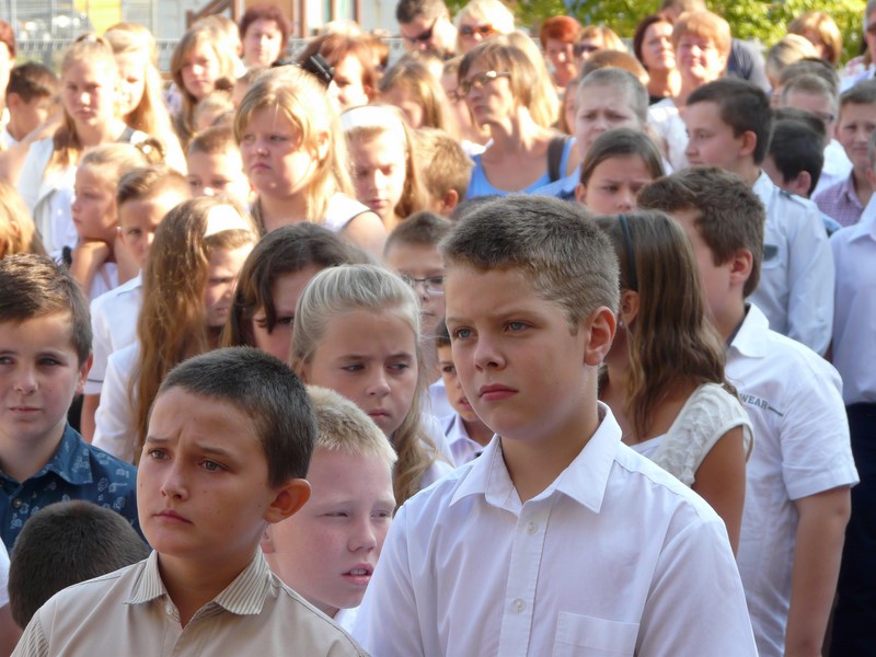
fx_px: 4429
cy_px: 328
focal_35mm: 175
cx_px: 438
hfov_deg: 11.3
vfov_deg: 8.5
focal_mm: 28.8
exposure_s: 1/160
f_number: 4
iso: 100
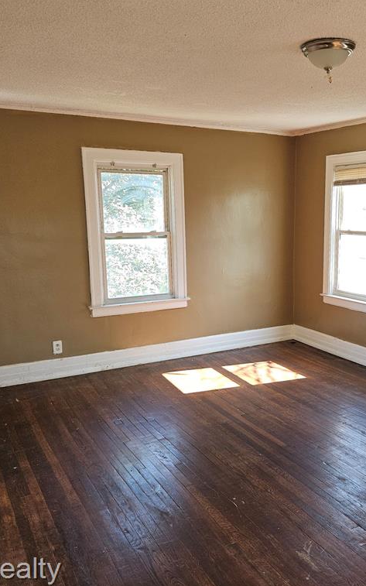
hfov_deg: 37.5
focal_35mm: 33
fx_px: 527
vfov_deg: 58.1
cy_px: 293
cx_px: 271
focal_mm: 5.4
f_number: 1.8
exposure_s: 1/60
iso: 50
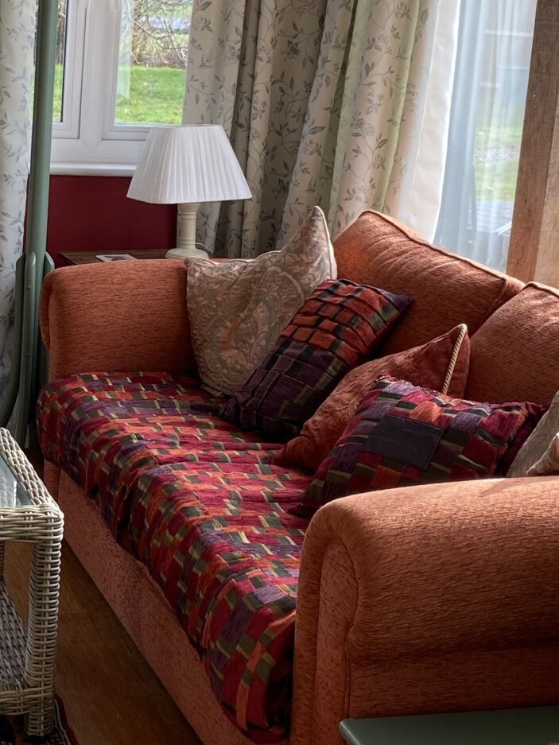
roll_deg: -3.2
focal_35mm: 71
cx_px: 76
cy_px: 288
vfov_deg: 27.3
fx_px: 1528
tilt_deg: -9.5
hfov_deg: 20.4
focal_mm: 4.25
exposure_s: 1/122
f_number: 1.8
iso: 32
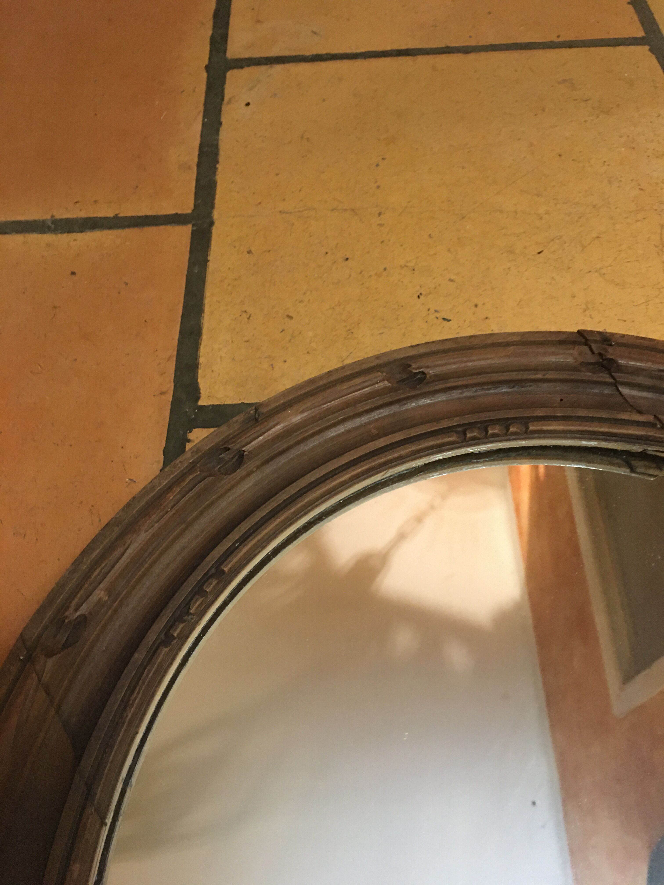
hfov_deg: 48.2
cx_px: 332
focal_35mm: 29
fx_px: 742
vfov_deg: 61.7
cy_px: 442
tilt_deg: -54.4
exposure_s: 1/10
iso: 100
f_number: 2.2
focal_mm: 4.15
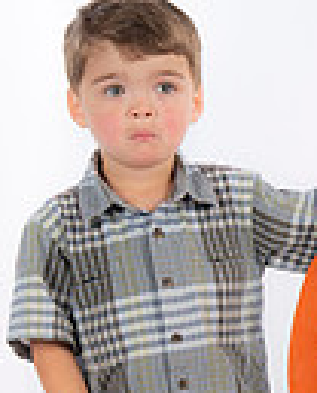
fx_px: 2358
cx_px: 355
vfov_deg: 9.5
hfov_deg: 7.6
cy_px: 369
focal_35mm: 202
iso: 100
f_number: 5.6
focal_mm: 62
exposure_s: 1/200
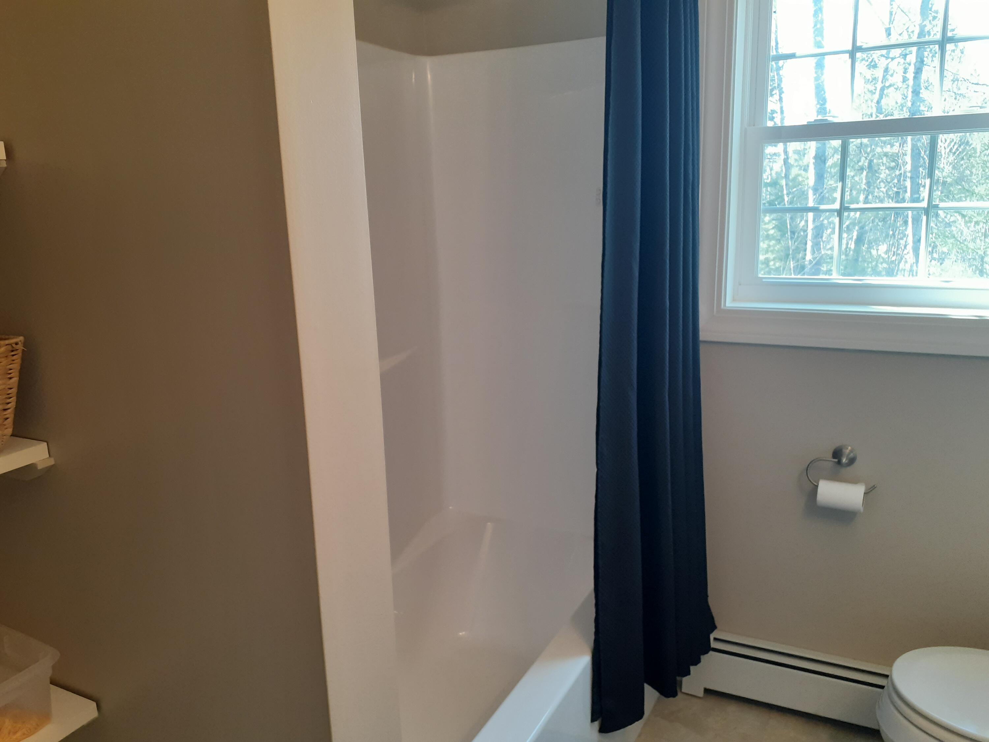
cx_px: 494
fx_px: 771
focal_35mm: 27
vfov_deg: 51.4
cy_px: 371
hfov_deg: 65.3
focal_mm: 3.6
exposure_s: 1/60
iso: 125
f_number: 1.9
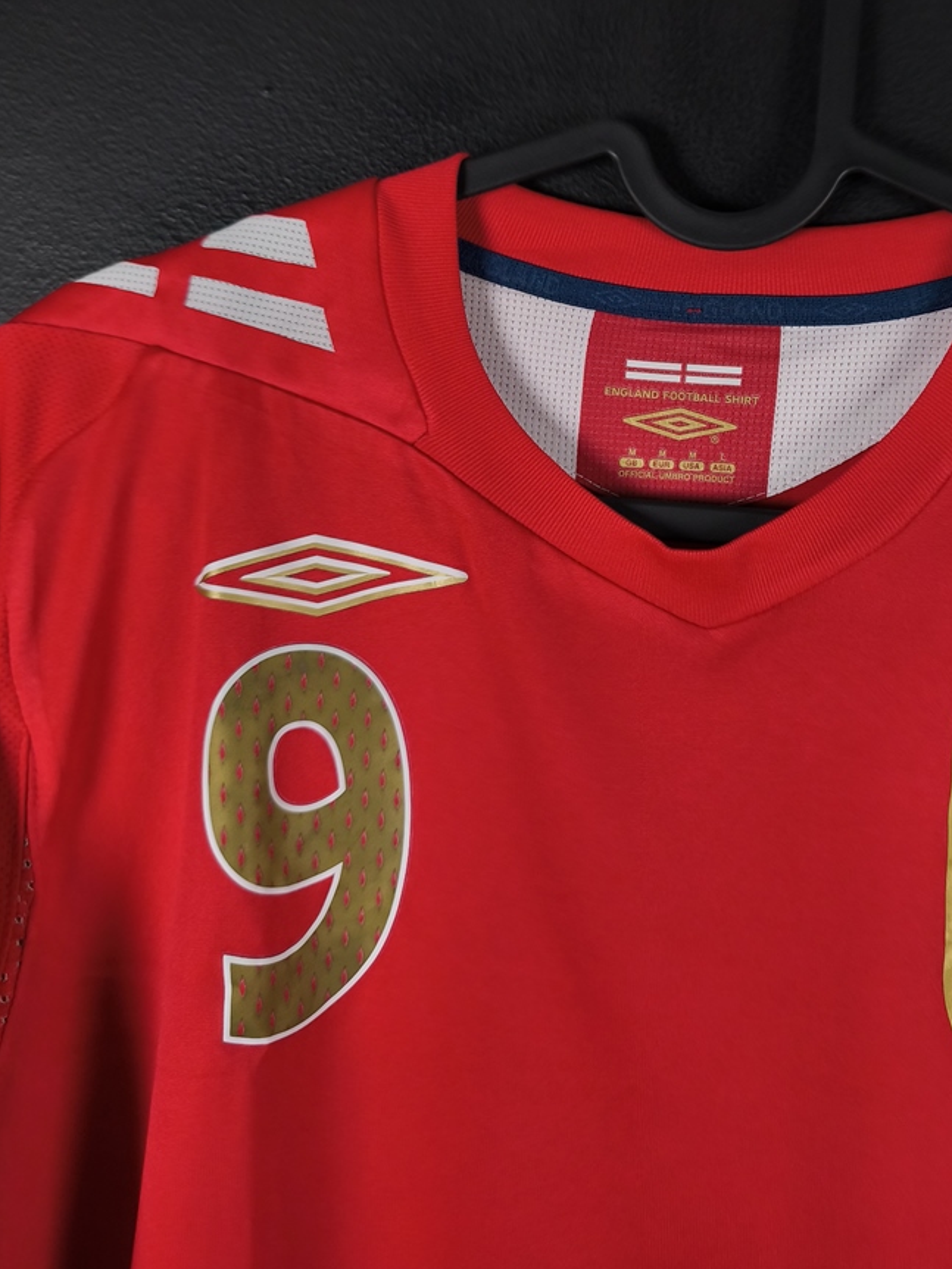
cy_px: 409
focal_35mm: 32
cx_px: 639
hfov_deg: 43.5
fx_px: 1174
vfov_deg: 55.5
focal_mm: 6.57
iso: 400
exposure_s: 1/200
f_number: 1.6
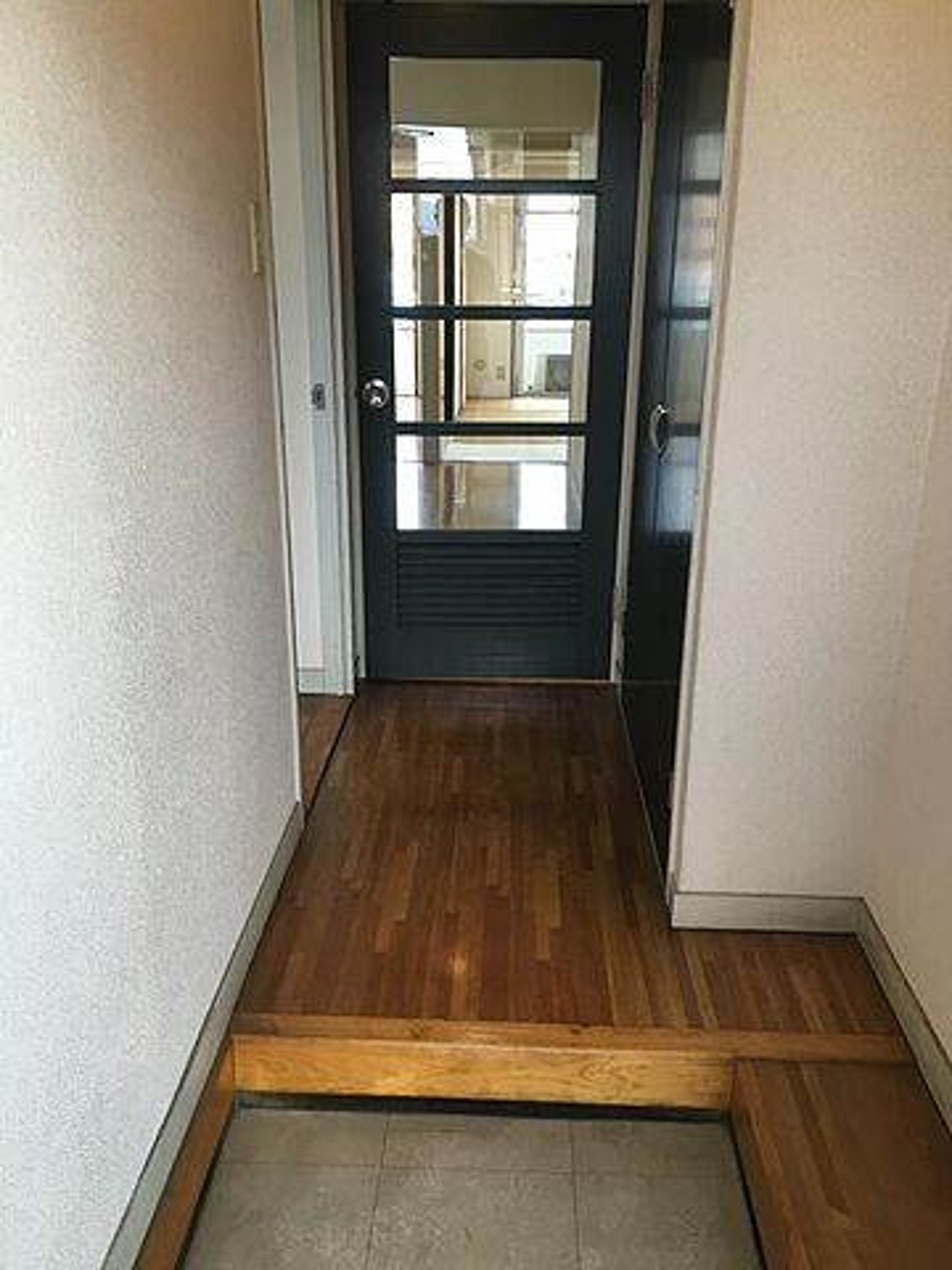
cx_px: 476
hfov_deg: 48.2
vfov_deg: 61.7
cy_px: 635
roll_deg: -0.5
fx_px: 1063
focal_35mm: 29
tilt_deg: -18.7
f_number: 2.2
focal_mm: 4.15
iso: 40
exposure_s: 1/33
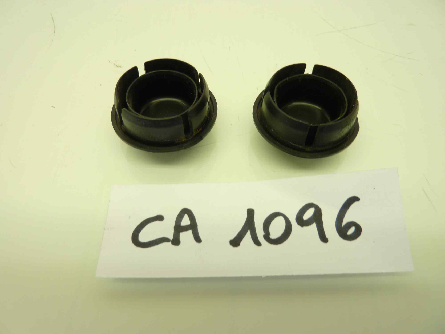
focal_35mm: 25
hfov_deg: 69.4
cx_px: 222
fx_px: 321
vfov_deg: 54.9
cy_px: 167
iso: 80
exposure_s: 1/30
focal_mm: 4.1
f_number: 3.3
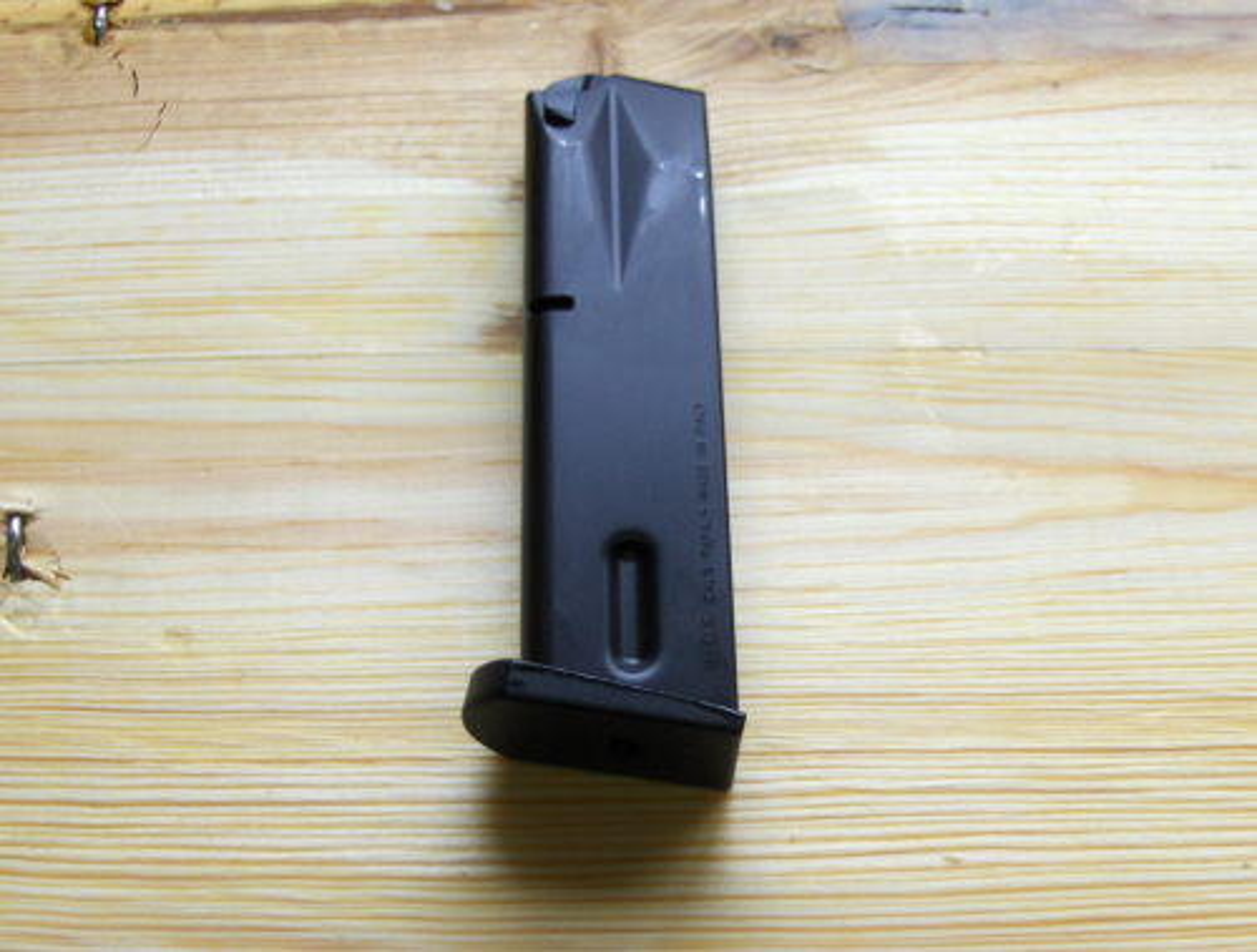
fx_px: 1385
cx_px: 628
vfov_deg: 38.0
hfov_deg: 48.8
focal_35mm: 38
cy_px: 476
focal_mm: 8.4
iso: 100
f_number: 2.8
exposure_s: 1/81.2
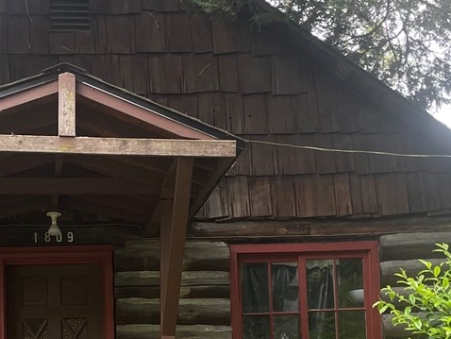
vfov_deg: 16.6
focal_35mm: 87
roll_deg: +0.7
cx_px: 155
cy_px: 345
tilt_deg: +5.6
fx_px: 1134
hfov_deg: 22.4
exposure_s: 1/121
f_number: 1.6
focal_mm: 4.2
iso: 64
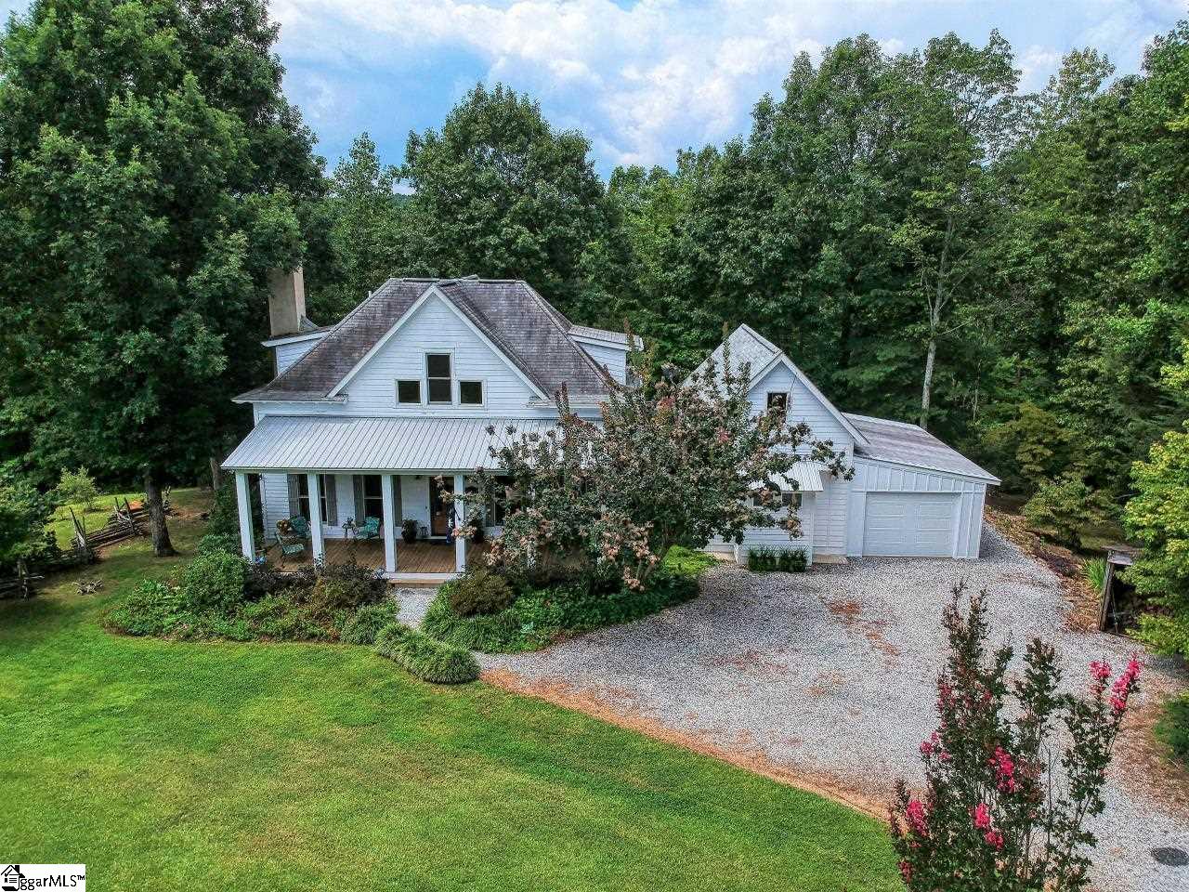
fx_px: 859
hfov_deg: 69.4
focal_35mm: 25
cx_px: 594
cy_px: 446
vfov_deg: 54.9
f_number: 2.6
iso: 100
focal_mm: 4.5
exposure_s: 1/1600
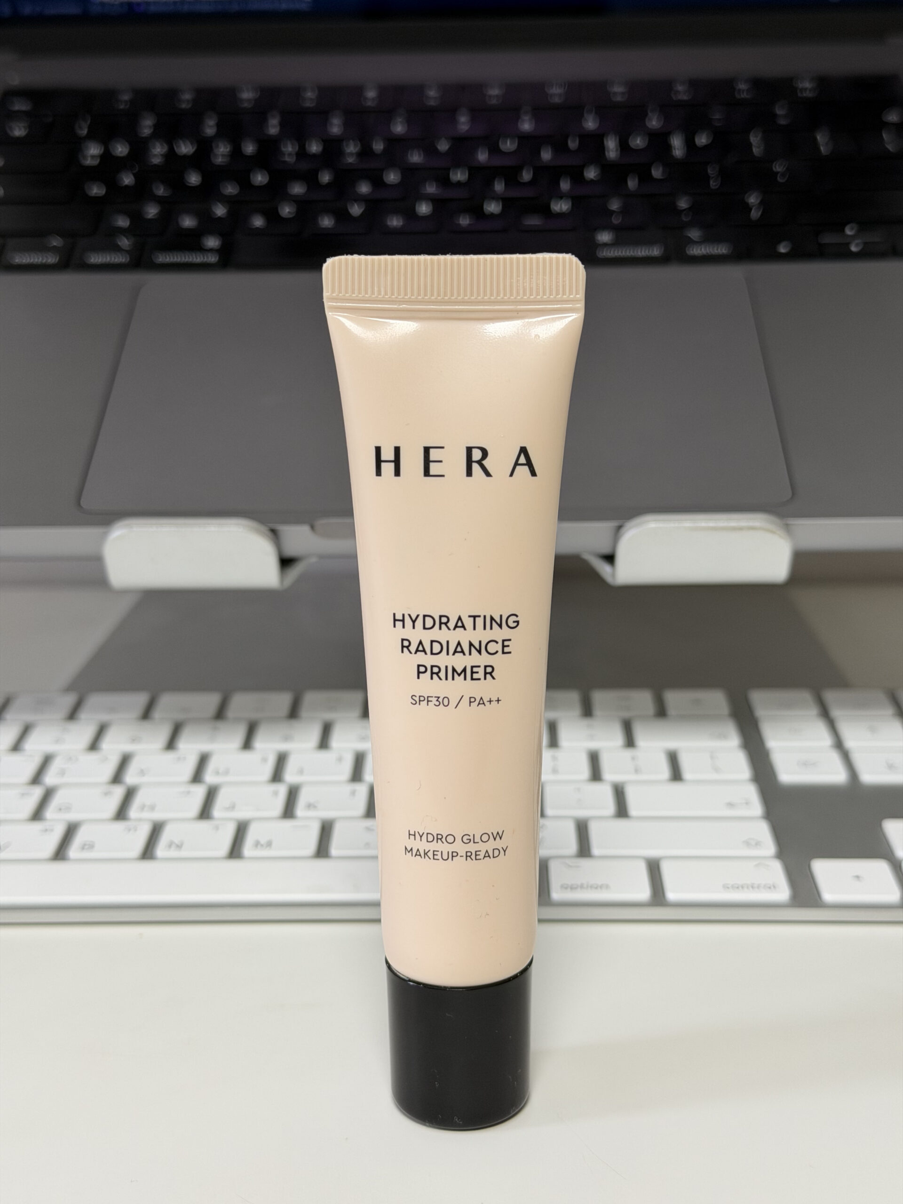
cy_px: 602
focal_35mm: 48
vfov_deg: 39.7
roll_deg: +0.5
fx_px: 1670
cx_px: 452
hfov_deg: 30.3
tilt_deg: -14.4
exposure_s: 1/60
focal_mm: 6.76
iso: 64
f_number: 1.78
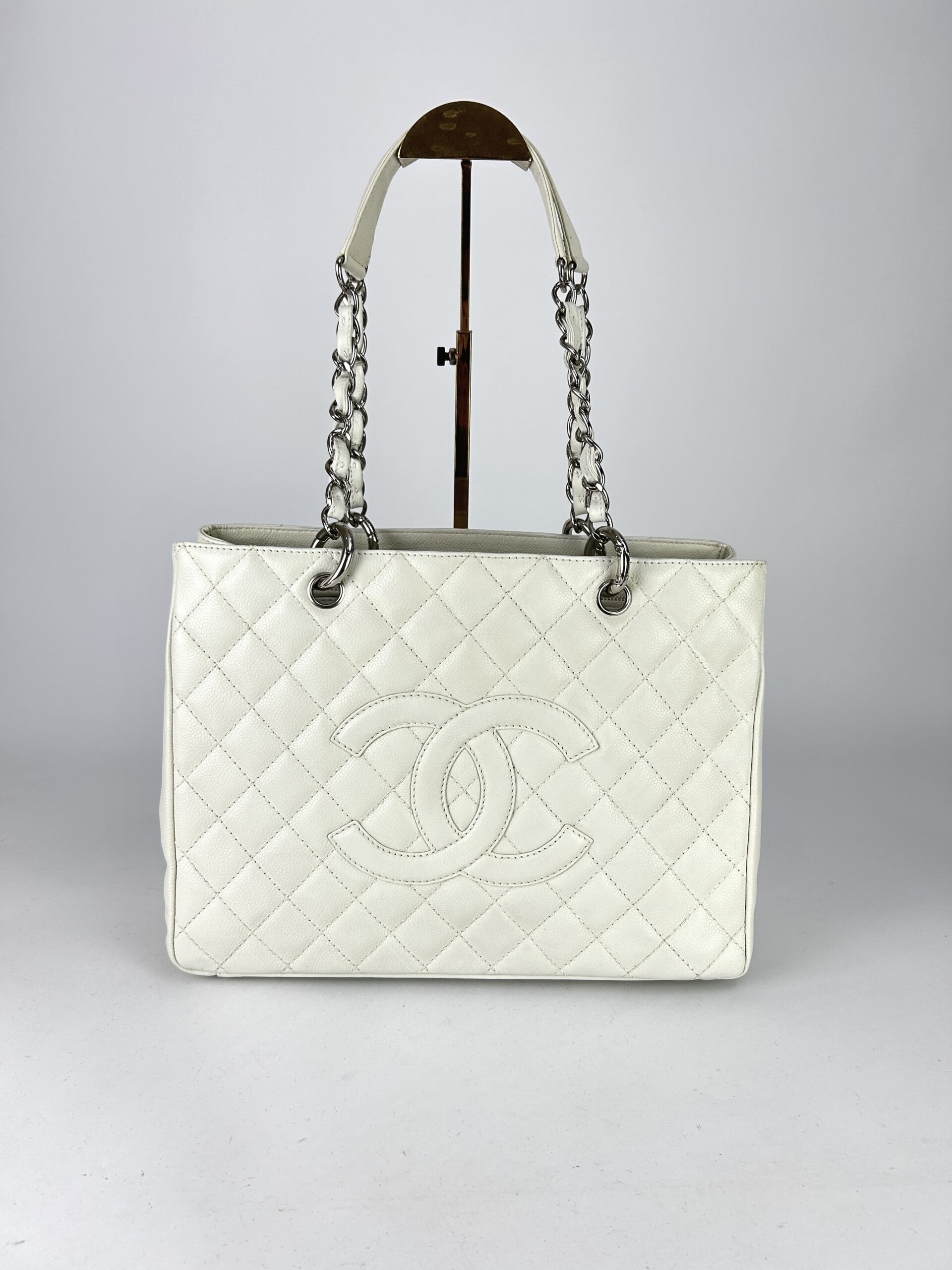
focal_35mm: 26
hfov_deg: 53.1
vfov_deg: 67.3
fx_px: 953
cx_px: 476
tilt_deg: -13.4
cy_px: 635
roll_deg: -2.5
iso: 40
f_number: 1.5
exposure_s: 1/217
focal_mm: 5.7
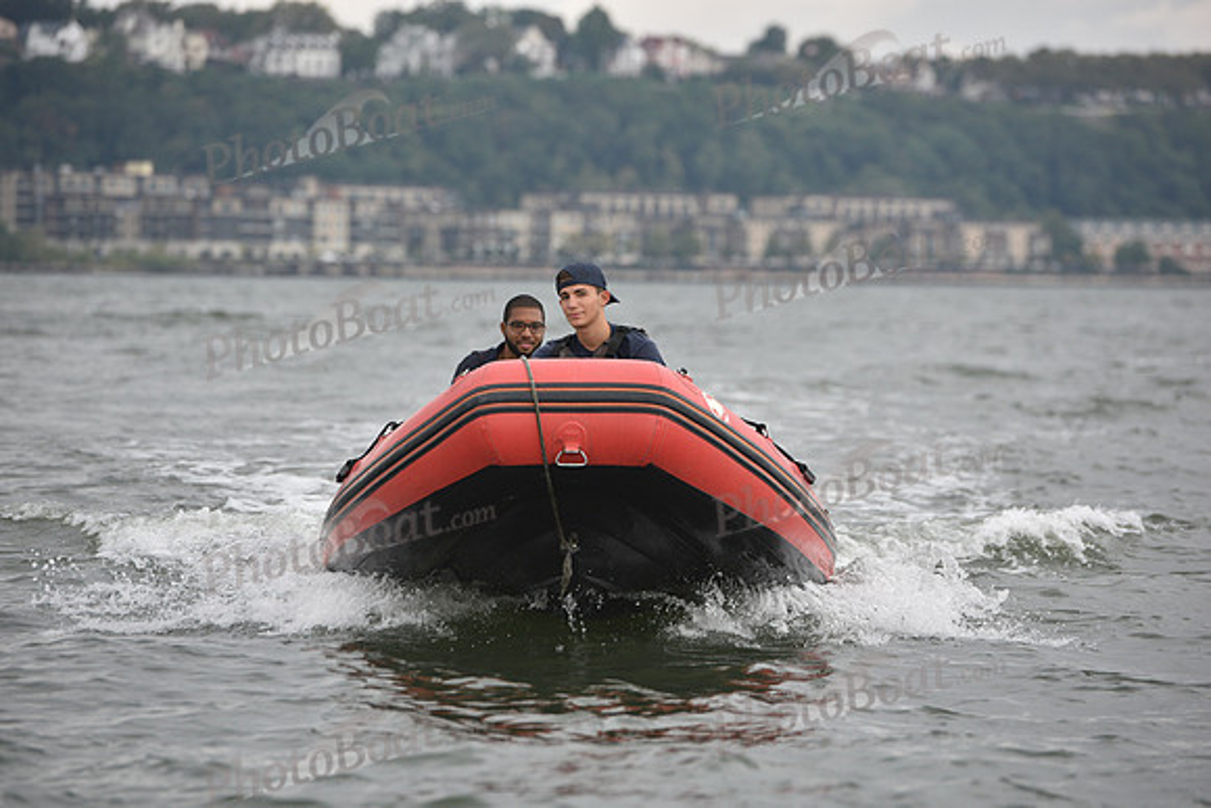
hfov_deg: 10.8
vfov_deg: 7.2
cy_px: 404
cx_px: 606
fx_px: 6393
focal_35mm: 190
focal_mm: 190
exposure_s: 1/1250
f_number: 4.5
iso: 320
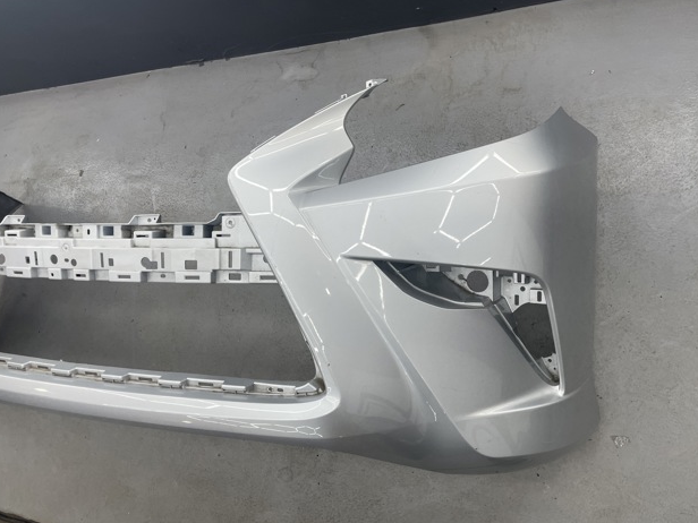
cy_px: 260
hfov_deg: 65.3
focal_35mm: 27
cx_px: 350
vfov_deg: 51.4
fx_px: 544
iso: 40
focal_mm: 4.2
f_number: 1.6
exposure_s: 1/100
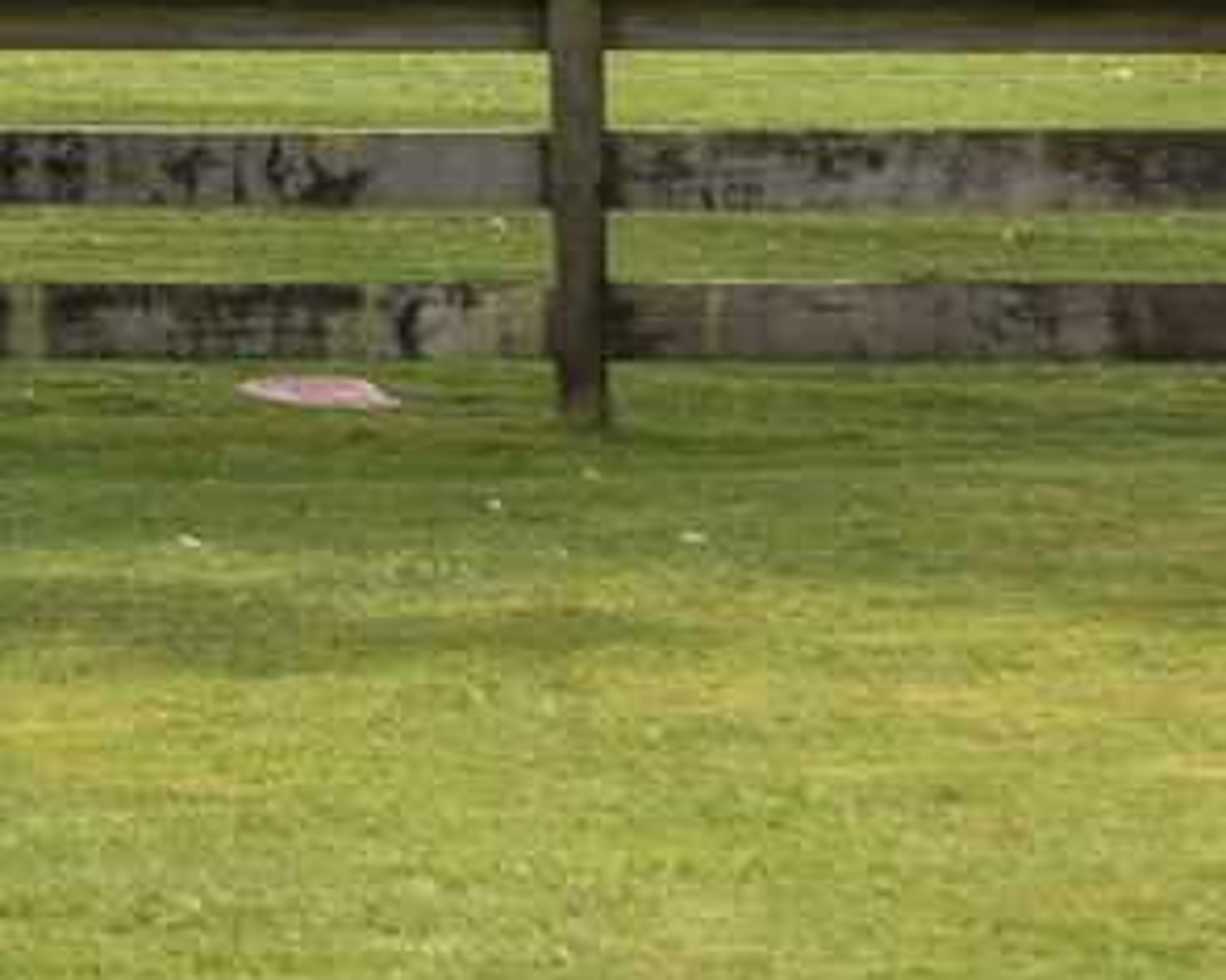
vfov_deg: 5.3
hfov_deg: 6.4
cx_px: -1835
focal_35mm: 286
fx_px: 10374
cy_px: -1095
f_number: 7.1
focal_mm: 35
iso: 100
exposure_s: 1/100
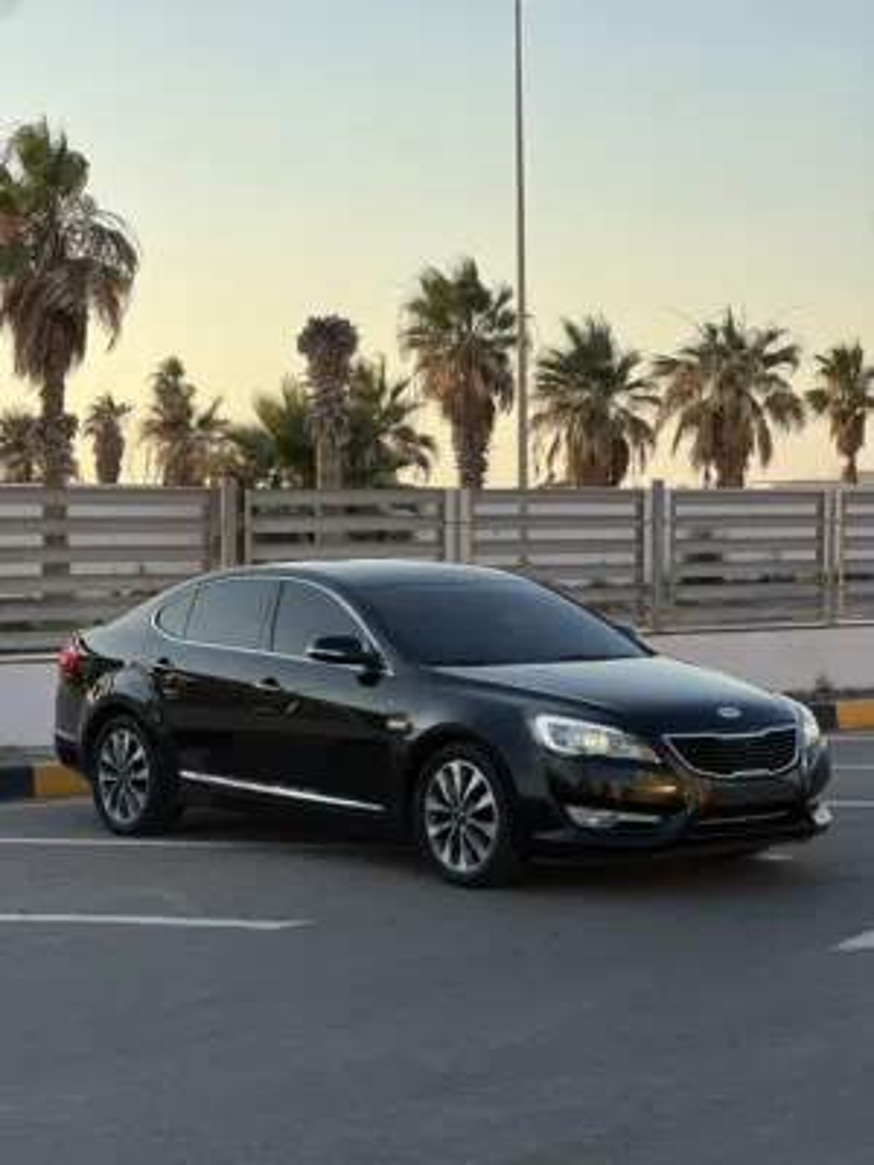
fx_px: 2592
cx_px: 437
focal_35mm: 77
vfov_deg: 25.3
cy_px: 582
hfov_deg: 19.1
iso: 32
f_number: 2.8
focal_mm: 9
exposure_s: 1/320
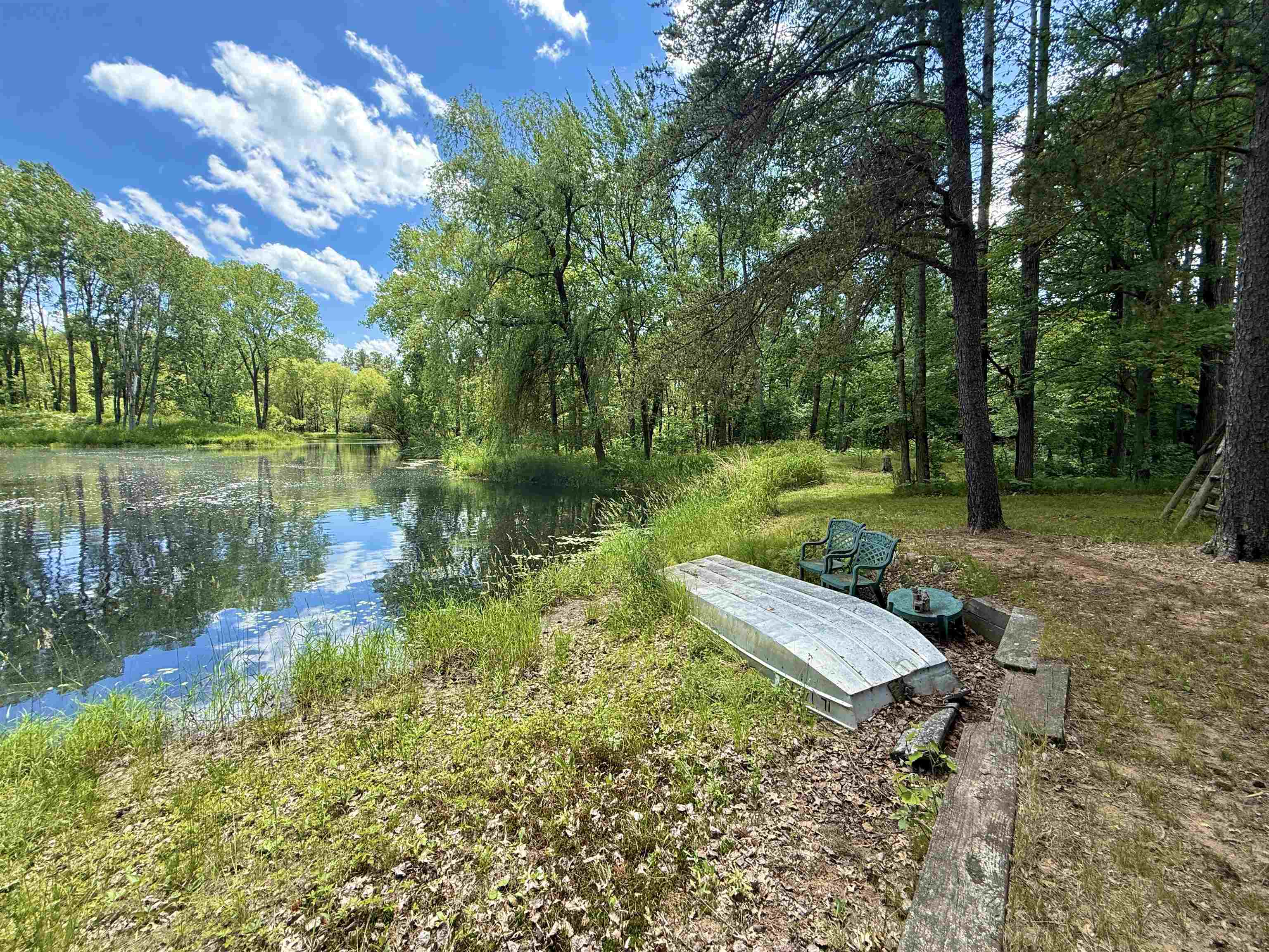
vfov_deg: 85.7
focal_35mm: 14
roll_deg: -1.5
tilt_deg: -4.1
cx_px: 634
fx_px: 513
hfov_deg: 102.1
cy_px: 476
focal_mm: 2.22
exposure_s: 1/585
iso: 64
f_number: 2.2
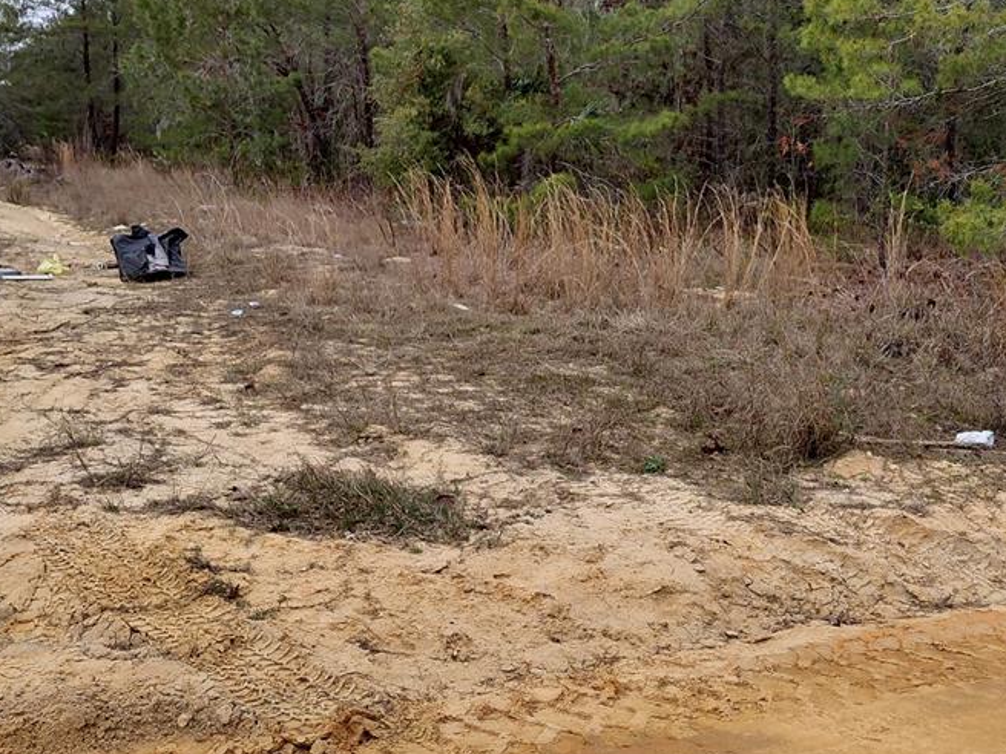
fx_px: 1133
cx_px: 595
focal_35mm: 39
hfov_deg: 47.6
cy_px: 333
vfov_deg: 36.8
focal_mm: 4.69
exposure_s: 1/819
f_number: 1.8
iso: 50
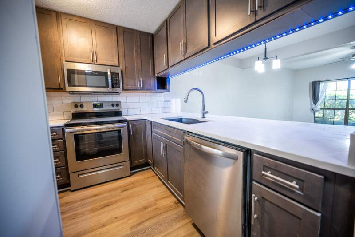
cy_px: 118
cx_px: 178
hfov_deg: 104.3
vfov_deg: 81.2
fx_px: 138
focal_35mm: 14
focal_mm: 14
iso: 250
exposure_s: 1/10
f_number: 4
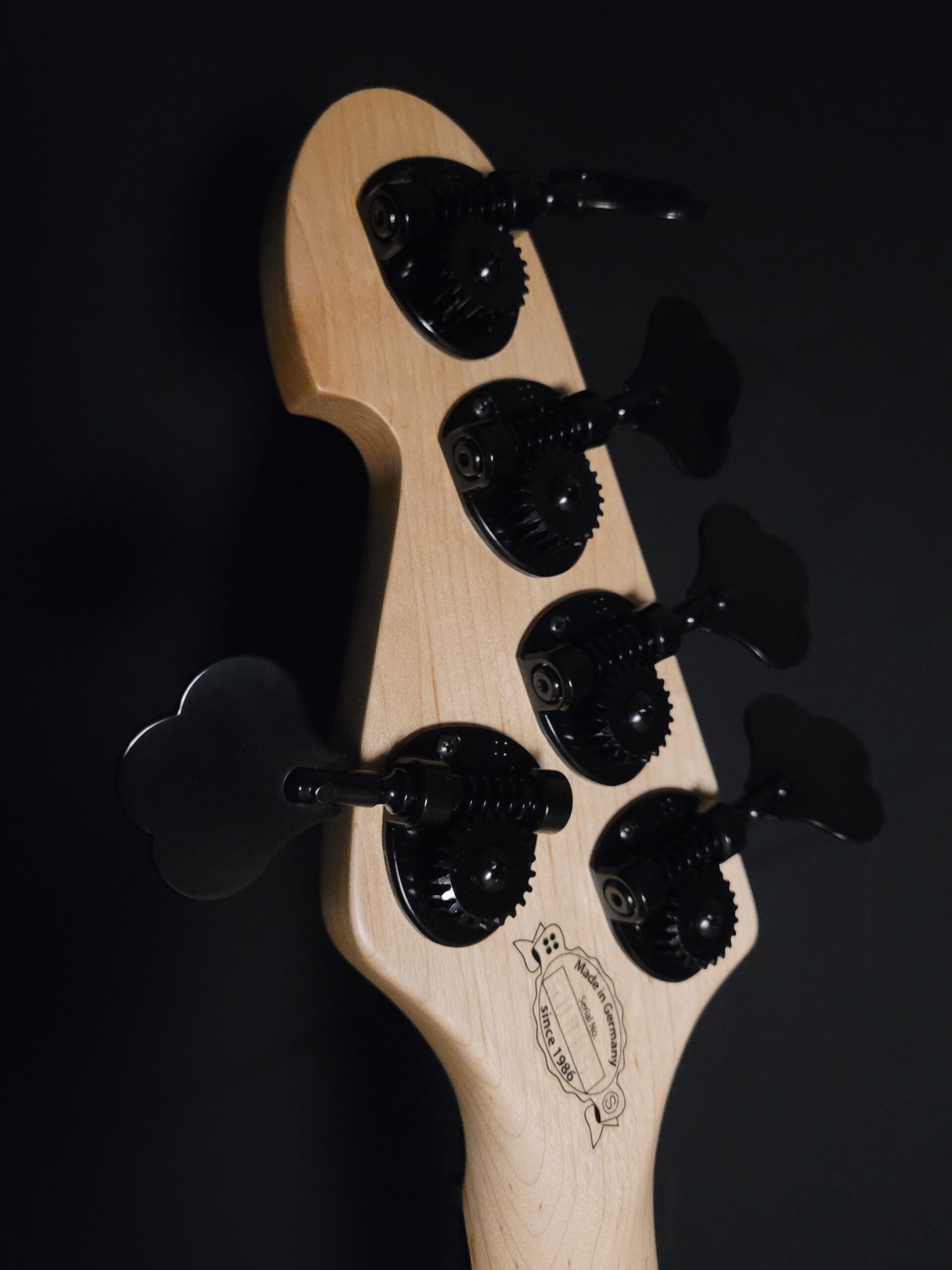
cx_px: 476
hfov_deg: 53.1
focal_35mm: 26
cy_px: 635
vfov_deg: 67.3
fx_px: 953
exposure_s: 1/24
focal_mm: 5.4
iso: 1600
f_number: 1.8
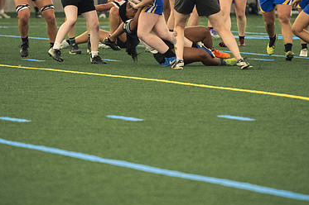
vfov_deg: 3.2
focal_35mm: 431
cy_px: 72
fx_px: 3696
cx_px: 159
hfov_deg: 4.8
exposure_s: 1/500
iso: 10000
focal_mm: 185
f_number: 2.8
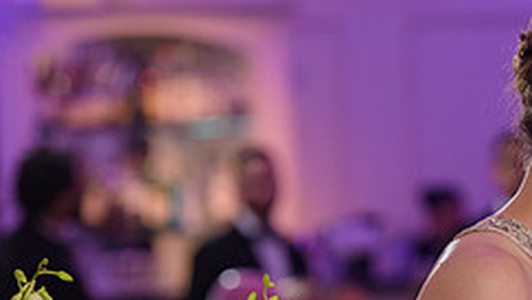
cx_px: 587
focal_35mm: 300
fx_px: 4234
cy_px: 347
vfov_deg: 4.0
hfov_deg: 7.1
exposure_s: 1/125
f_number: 3.5
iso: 1600
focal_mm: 120
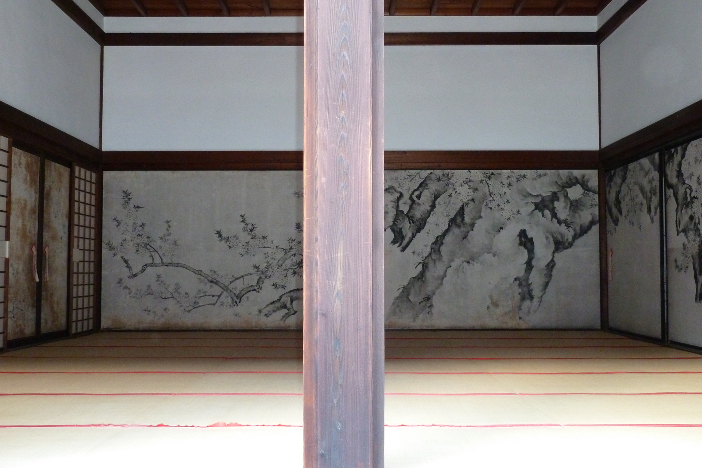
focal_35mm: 42
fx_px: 819
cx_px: 349
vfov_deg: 31.9
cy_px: 235
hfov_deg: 46.4
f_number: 3.6
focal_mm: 6.5
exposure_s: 1/30
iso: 400
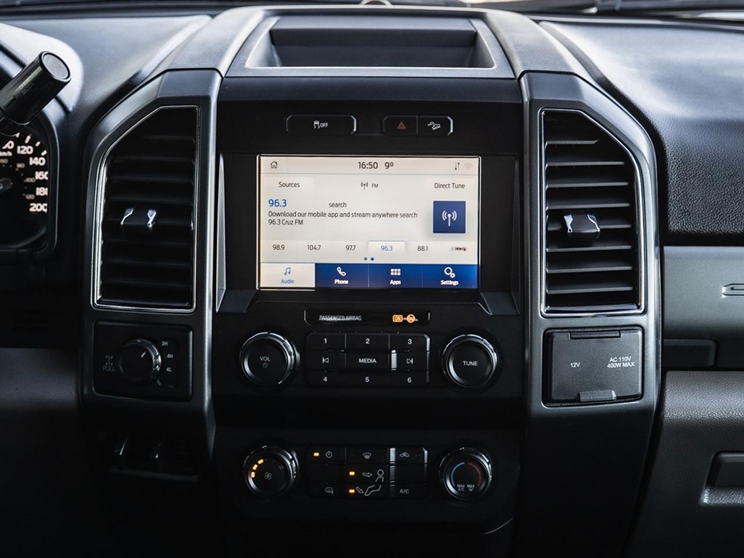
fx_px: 1290
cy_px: 209
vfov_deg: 24.3
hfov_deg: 32.2
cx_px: 371
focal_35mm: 60
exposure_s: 1/60
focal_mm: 44
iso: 320
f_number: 4
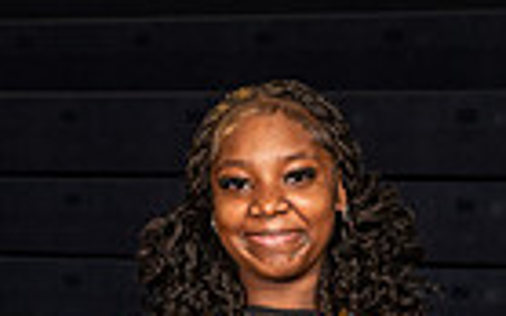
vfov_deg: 7.6
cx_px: 313
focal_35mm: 158
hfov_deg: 13.2
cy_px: 810
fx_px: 2180
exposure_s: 1/320
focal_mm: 48
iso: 400
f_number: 7.1
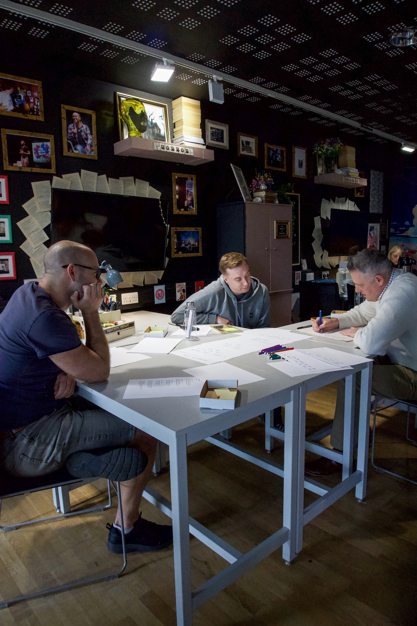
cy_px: 313
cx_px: 208
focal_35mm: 24
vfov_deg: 73.7
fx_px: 417
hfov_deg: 53.1
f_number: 10
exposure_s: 1/160
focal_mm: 16
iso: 6400
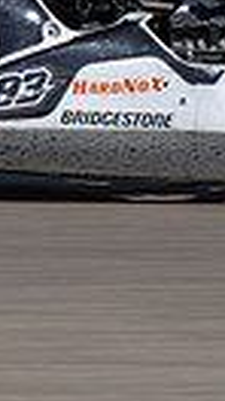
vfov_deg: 1.2
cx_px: -170
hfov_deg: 0.7
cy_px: -153
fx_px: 19534
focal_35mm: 1837
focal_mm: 400
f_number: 16
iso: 72
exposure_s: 1/160
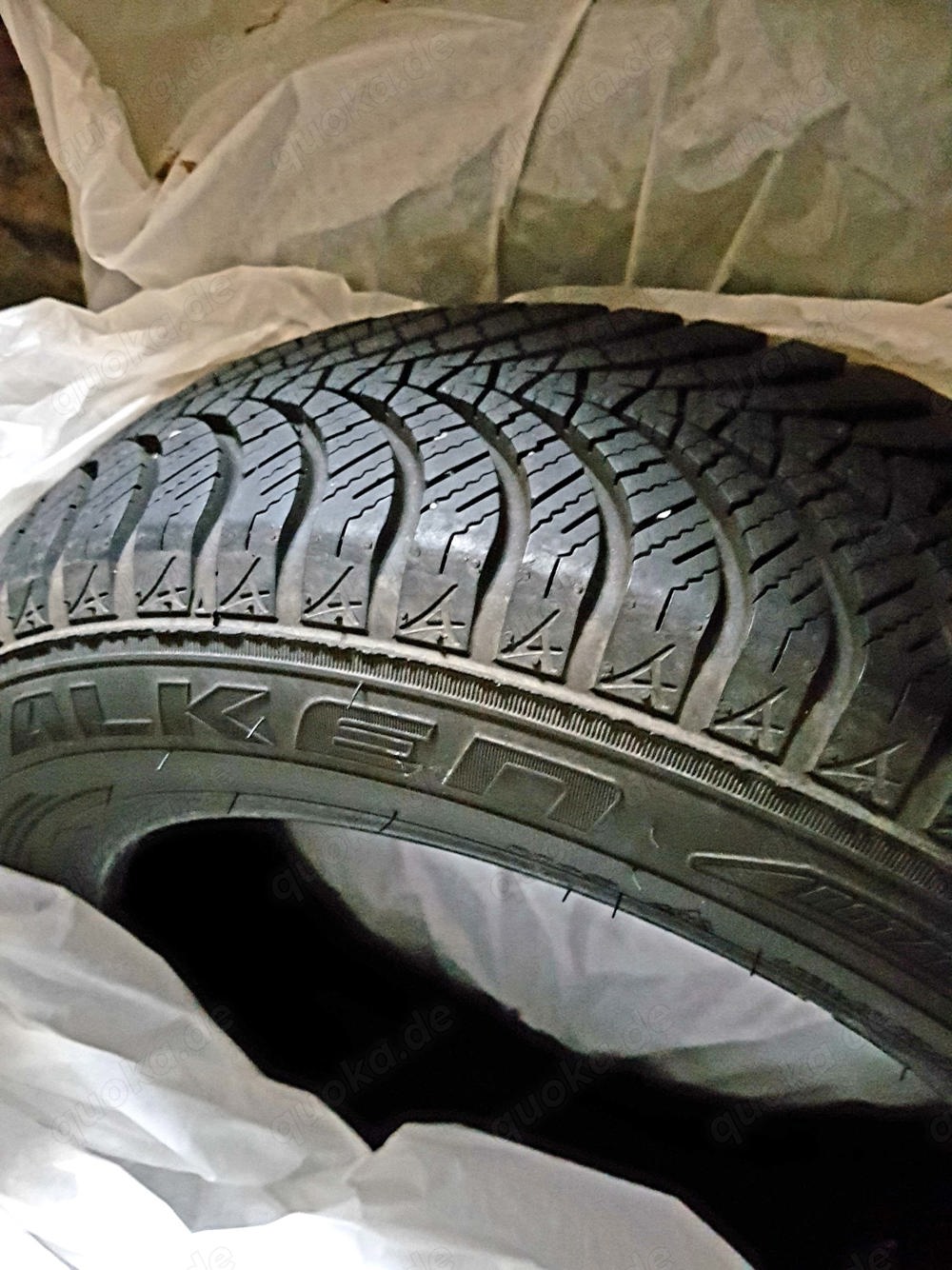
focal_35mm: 26
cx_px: 476
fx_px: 954
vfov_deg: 67.3
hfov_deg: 53.0
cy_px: 635
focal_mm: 4.2
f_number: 1.7
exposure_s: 1/9
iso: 1250
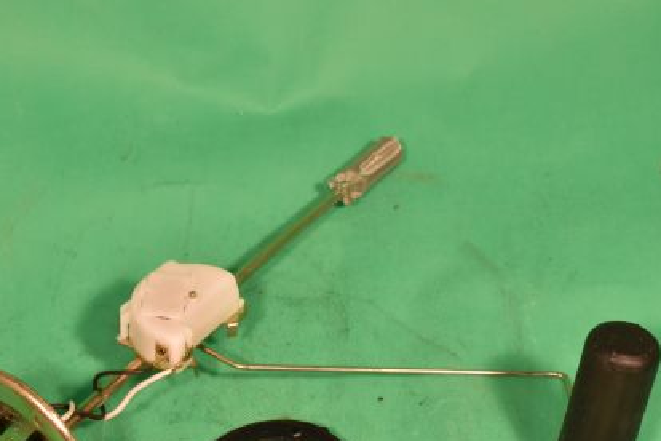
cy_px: 307
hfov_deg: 23.3
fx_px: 1597
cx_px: 262
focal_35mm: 87
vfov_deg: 15.7
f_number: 16
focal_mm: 40
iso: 800
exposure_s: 1/60
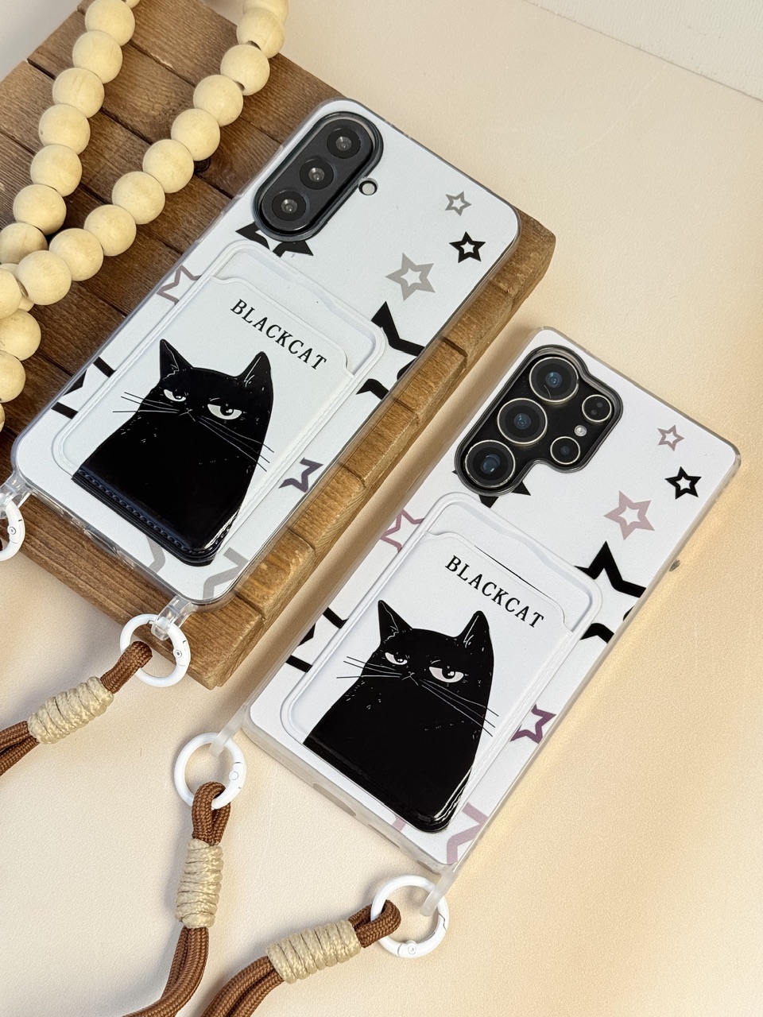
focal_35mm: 48
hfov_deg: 30.3
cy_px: 508
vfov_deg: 39.7
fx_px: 1411
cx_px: 382
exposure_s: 1/1795
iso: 80
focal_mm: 6.76
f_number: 1.78
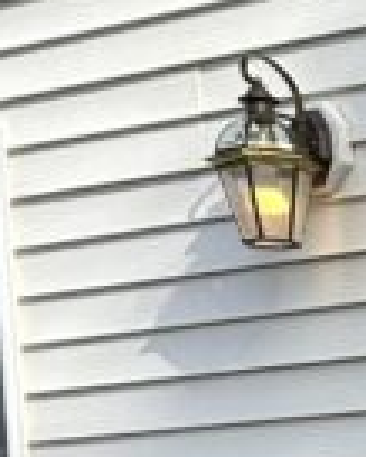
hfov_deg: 7.4
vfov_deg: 9.5
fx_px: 2380
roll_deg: -1.2
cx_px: 1205
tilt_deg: -7.8
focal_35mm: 176
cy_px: 1166
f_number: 1.78
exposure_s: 1/1289
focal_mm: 6.86
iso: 80
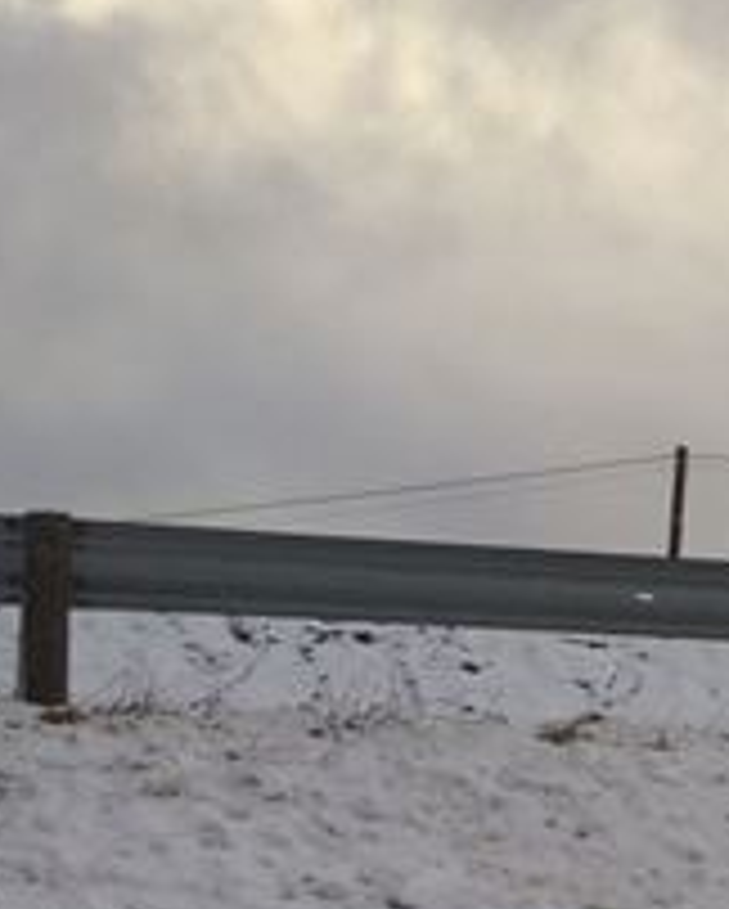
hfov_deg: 12.0
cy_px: 1102
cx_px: 1552
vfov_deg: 16.4
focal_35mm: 112
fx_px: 3016
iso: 32
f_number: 2.2
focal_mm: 4.15
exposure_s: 1/912
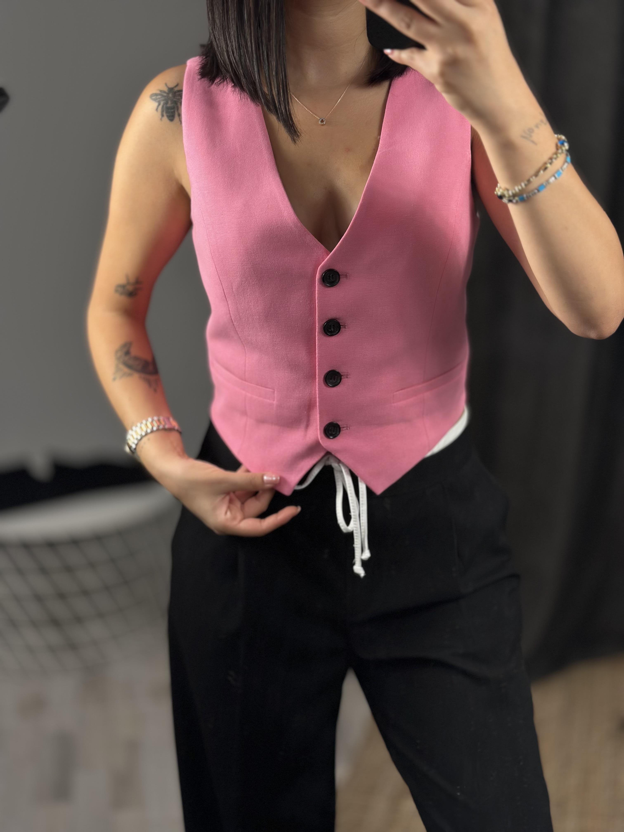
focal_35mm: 48
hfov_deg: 30.3
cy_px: 416
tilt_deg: -34.1
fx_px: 1154
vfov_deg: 39.7
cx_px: 312
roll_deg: +2.5
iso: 64
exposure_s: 1/135
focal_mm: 6.86
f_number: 1.78
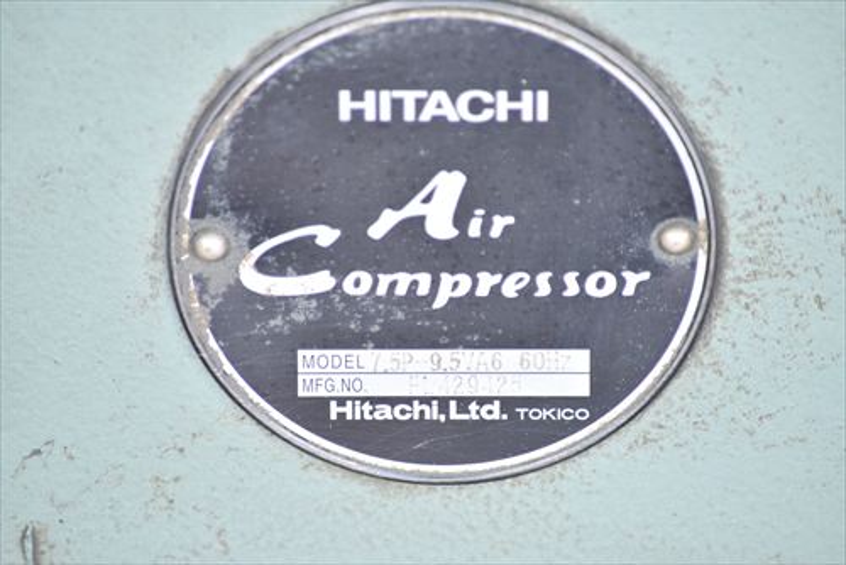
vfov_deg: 3.8
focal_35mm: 360
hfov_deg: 5.7
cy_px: 282
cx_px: 423
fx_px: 8465
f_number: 6.3
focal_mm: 240
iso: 1250
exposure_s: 1/160
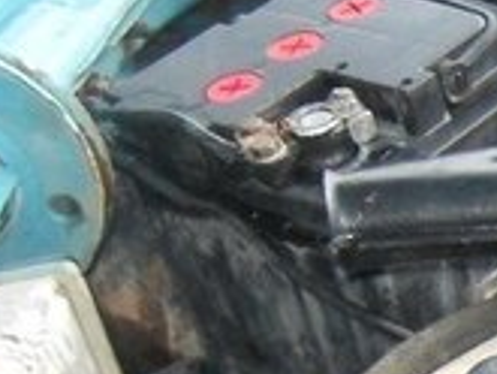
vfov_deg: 10.2
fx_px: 2012
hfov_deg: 12.9
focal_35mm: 140
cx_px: 852
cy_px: 572
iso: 400
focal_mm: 6.3
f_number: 3.5
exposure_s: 1/45
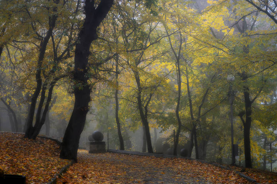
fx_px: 634
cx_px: 138
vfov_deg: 16.5
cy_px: 92
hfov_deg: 24.6
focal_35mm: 82
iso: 800
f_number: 5
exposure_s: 1/200
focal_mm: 55
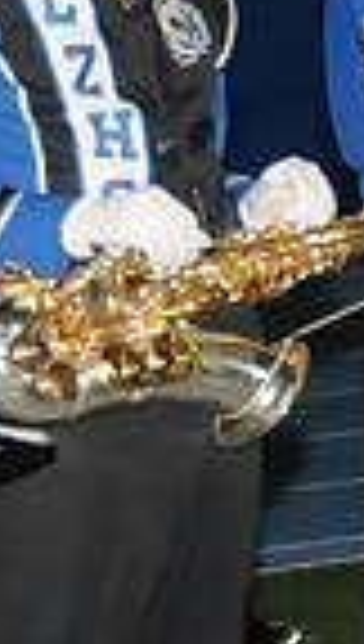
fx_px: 6725
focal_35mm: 394
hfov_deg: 3.0
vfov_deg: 5.5
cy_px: 367
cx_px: 1254
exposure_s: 1/125
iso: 1000
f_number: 4.8
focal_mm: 62
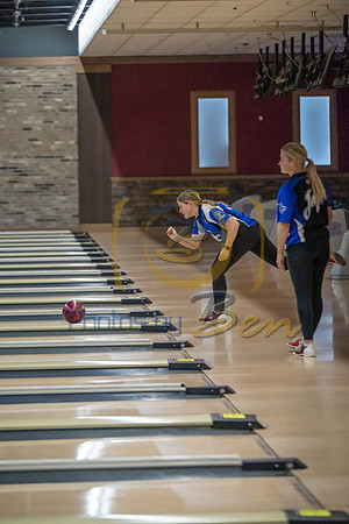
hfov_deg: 9.8
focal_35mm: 140
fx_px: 2036
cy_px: 262
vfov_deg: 14.7
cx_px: 174
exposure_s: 1/800
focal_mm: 140
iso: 4000
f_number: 3.5
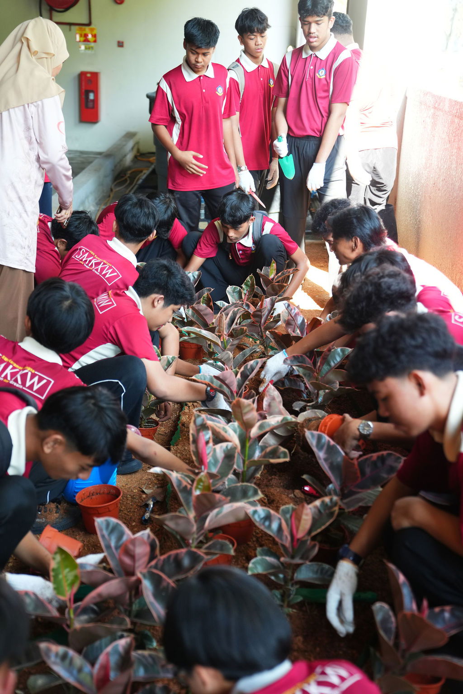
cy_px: 347
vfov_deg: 40.3
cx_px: 232
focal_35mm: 49
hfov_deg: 27.5
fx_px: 945
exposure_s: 1/320
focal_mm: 49
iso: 800
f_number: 2.8
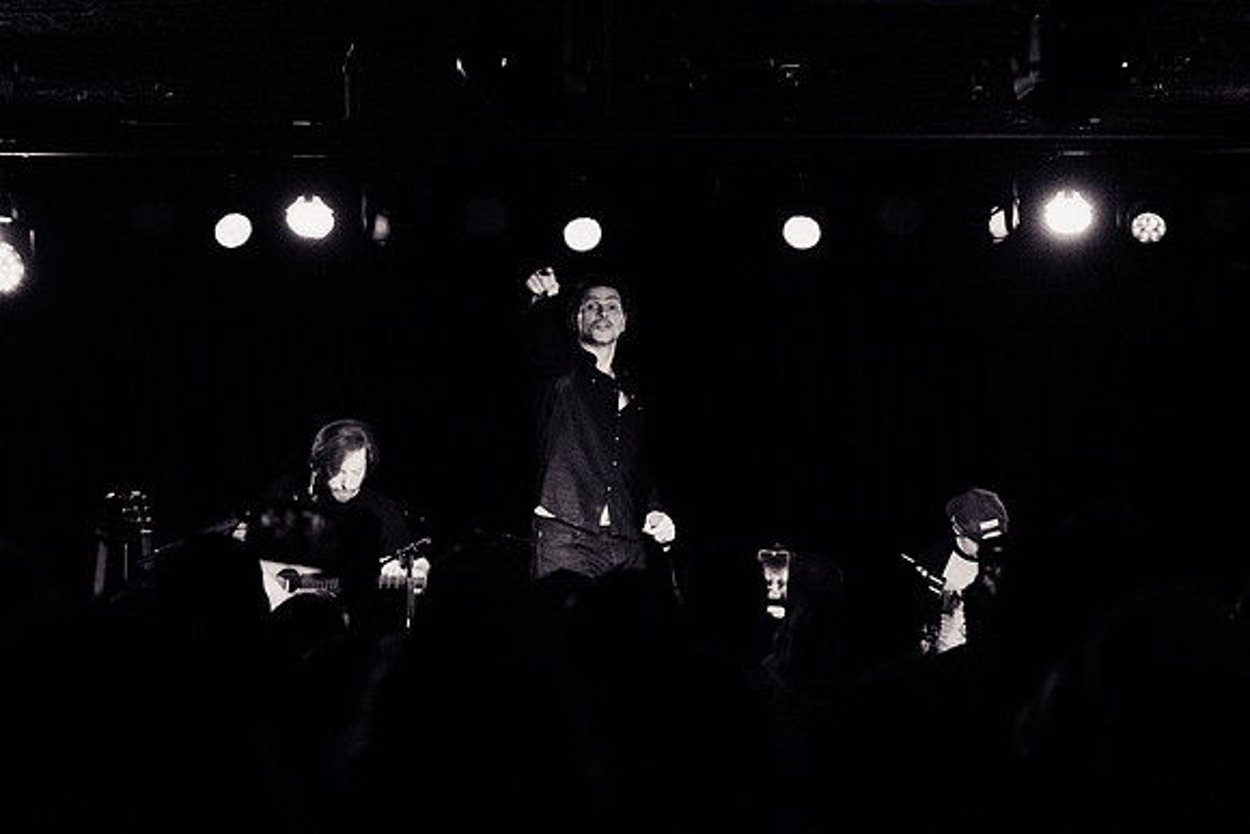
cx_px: 636
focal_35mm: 131
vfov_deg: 10.5
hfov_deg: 15.7
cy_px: 432
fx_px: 4538
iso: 2500
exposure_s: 1/640
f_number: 4
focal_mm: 100
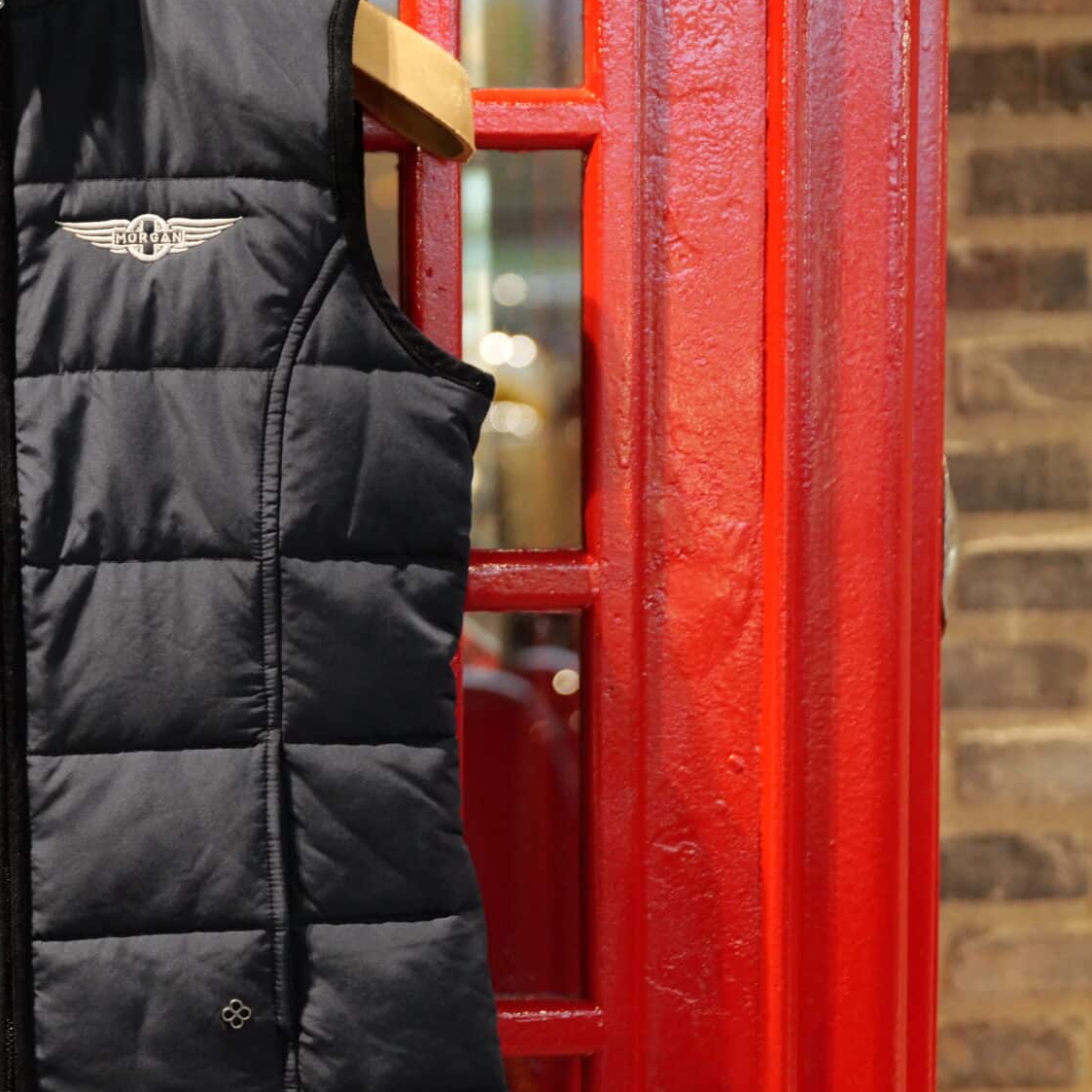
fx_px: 3319
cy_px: 546
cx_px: -91
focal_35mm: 93
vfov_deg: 18.7
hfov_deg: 18.0
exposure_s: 1/60
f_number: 3.2
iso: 3200
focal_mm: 48
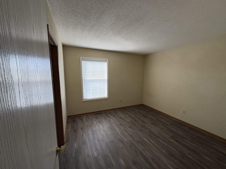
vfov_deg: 81.7
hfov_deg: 98.1
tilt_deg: -6.9
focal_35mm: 15
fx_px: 98
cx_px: 120
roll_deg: -0.7
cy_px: 85
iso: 125
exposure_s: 1/127
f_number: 2.2
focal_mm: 2.22
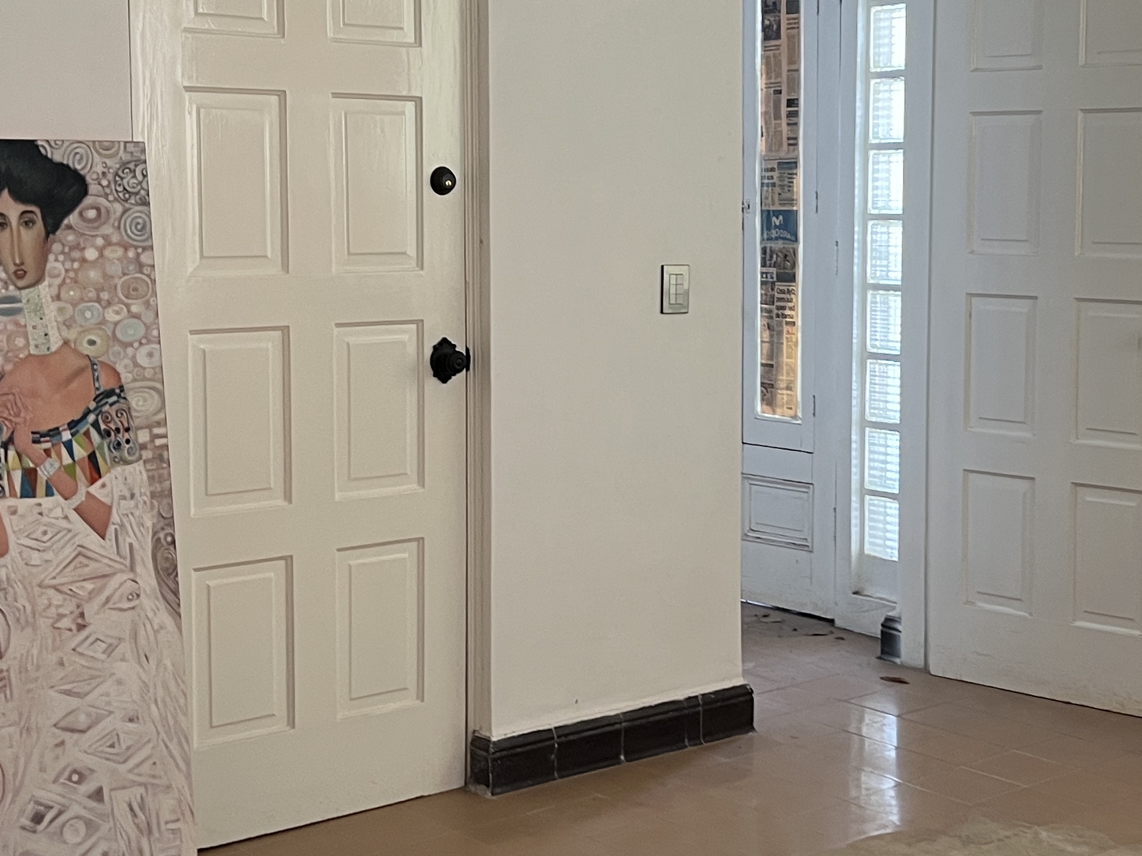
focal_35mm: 61
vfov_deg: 24.0
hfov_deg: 31.5
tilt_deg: -6.5
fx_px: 2012
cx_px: 717
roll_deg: -0.3
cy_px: 398
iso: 125
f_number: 1.5
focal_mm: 5.7
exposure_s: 1/73
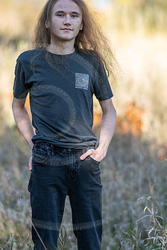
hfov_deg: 8.1
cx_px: 58
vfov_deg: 12.1
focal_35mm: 170
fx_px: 1183
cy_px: 134
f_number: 1.4
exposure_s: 1/1000
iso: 80
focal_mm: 85
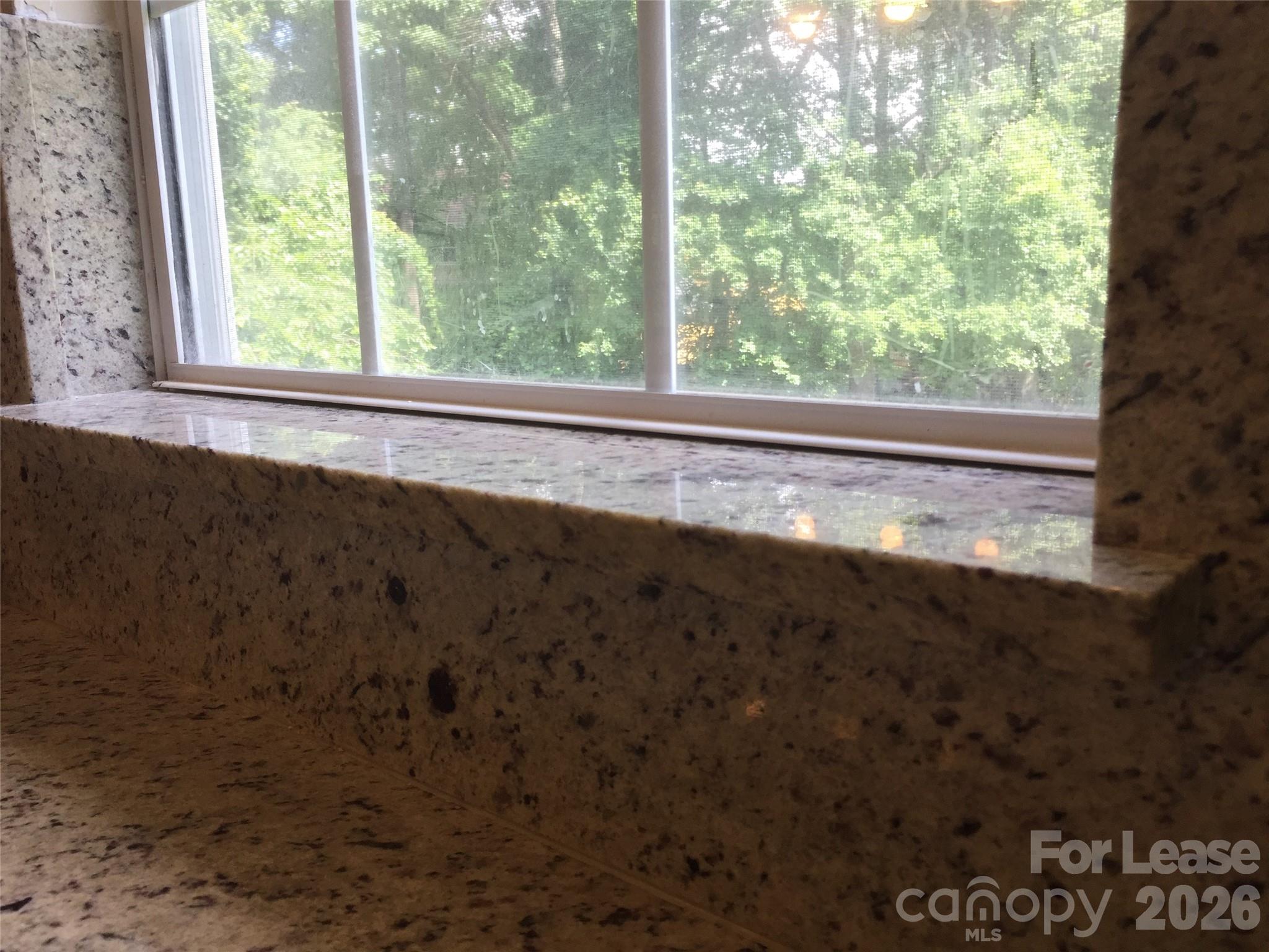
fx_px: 1063
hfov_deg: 61.7
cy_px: 476
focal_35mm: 29
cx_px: 634
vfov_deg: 48.2
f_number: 2.2
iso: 50
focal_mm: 4.15
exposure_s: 1/120
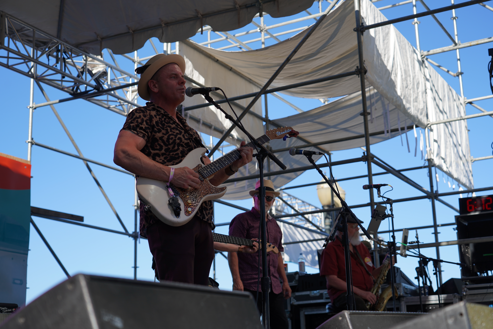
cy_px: 164
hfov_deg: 35.6
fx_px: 767
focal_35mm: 56
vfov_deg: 24.2
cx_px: 246
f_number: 4.5
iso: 100
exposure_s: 1/500
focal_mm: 56
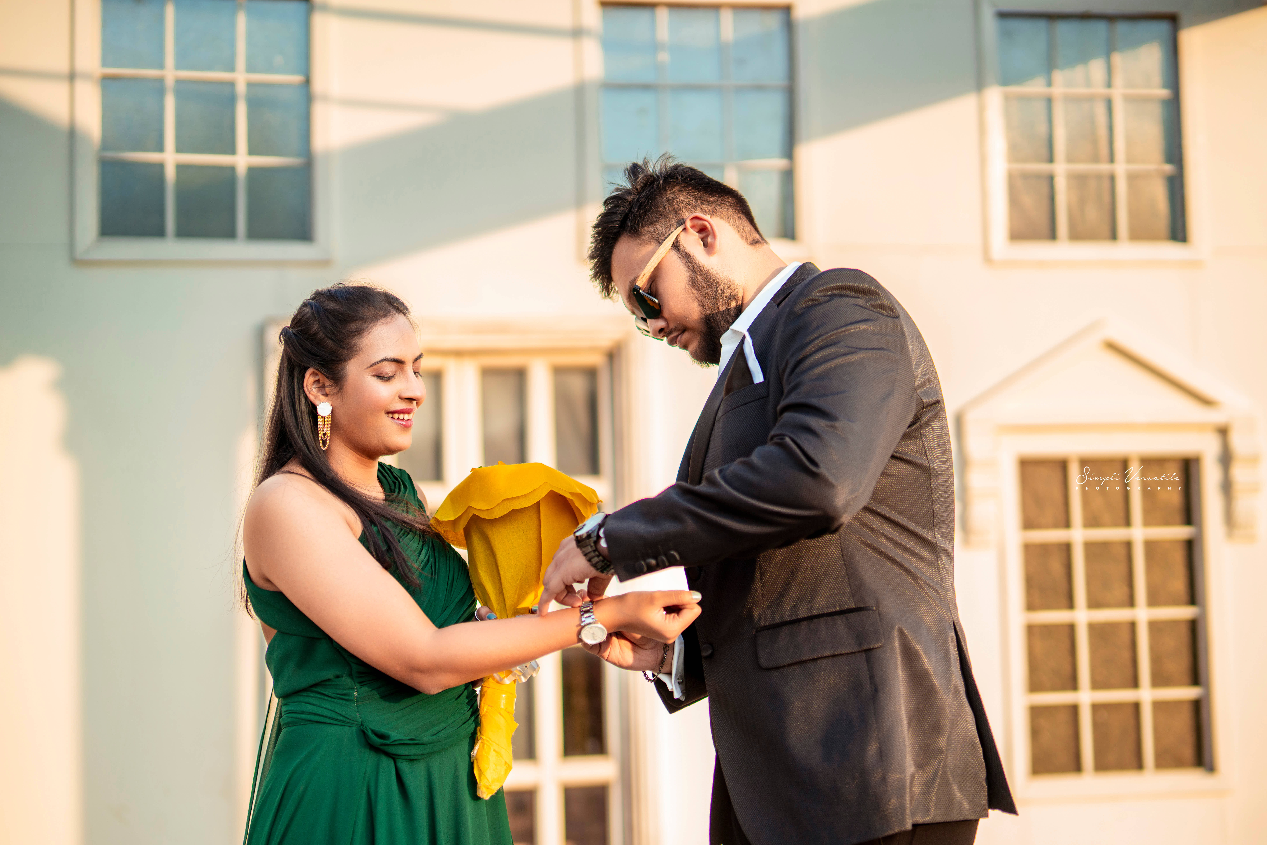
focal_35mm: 50
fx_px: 1760
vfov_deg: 27.0
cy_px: 422
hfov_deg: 39.6
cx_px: 634
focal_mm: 50
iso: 250
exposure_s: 1/2500
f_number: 1.4
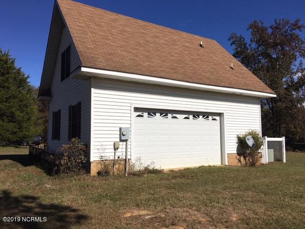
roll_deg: +0.7
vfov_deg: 48.2
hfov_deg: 61.7
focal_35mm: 29
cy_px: 114
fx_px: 256
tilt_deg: +4.6
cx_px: 152
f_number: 2.2
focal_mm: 4.15
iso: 25
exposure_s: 1/5917
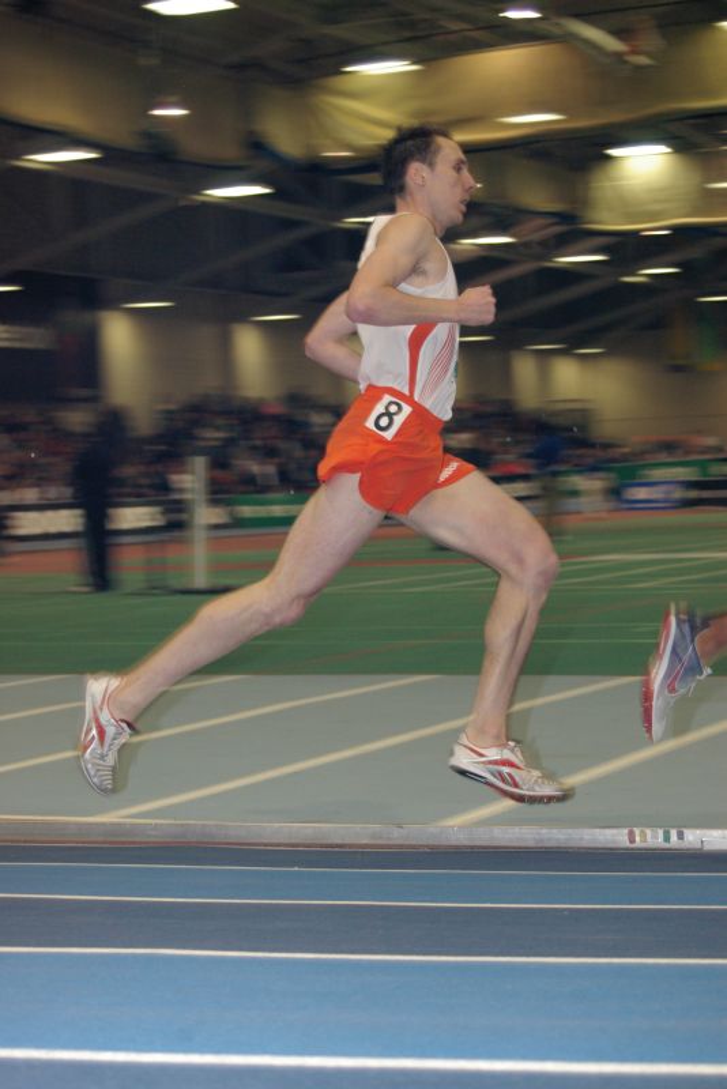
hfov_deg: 17.2
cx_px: 364
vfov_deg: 25.5
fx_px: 2406
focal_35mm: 80
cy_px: 544
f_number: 6.3
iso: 800
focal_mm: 53
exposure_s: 1/125
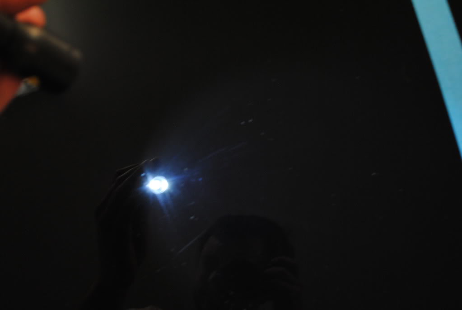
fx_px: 732
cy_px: 155
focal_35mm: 57
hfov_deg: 35.0
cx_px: 231
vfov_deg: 23.8
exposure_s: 1/30
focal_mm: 38
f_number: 5
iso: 640
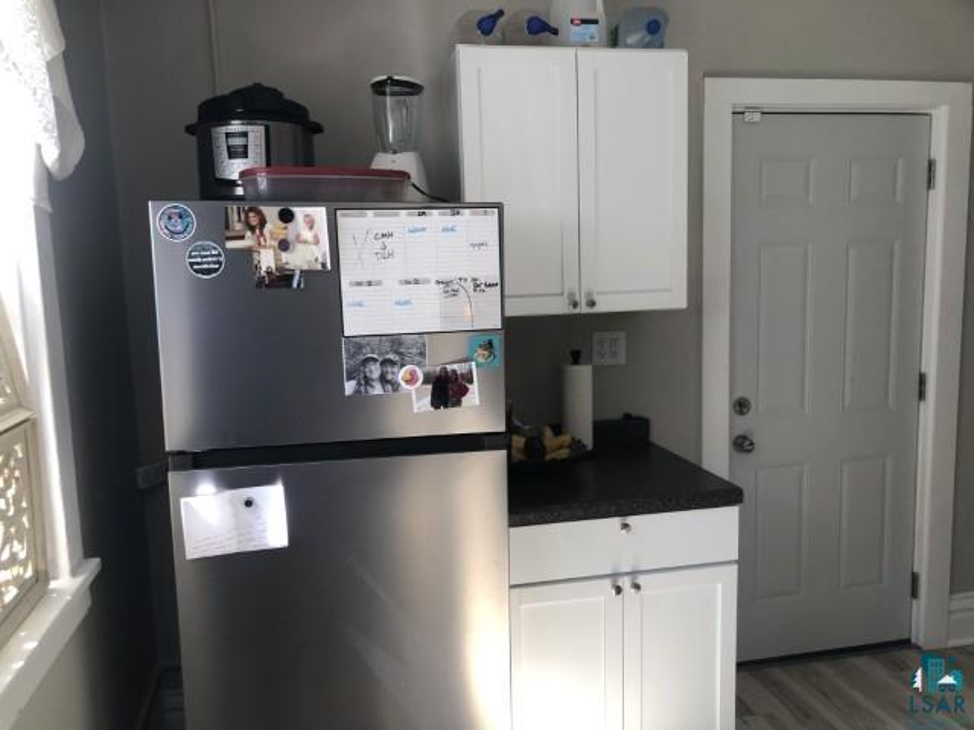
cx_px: 487
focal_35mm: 28
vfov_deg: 49.7
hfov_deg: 63.4
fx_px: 788
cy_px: 365
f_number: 1.8
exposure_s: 1/40
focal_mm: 3.99
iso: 25
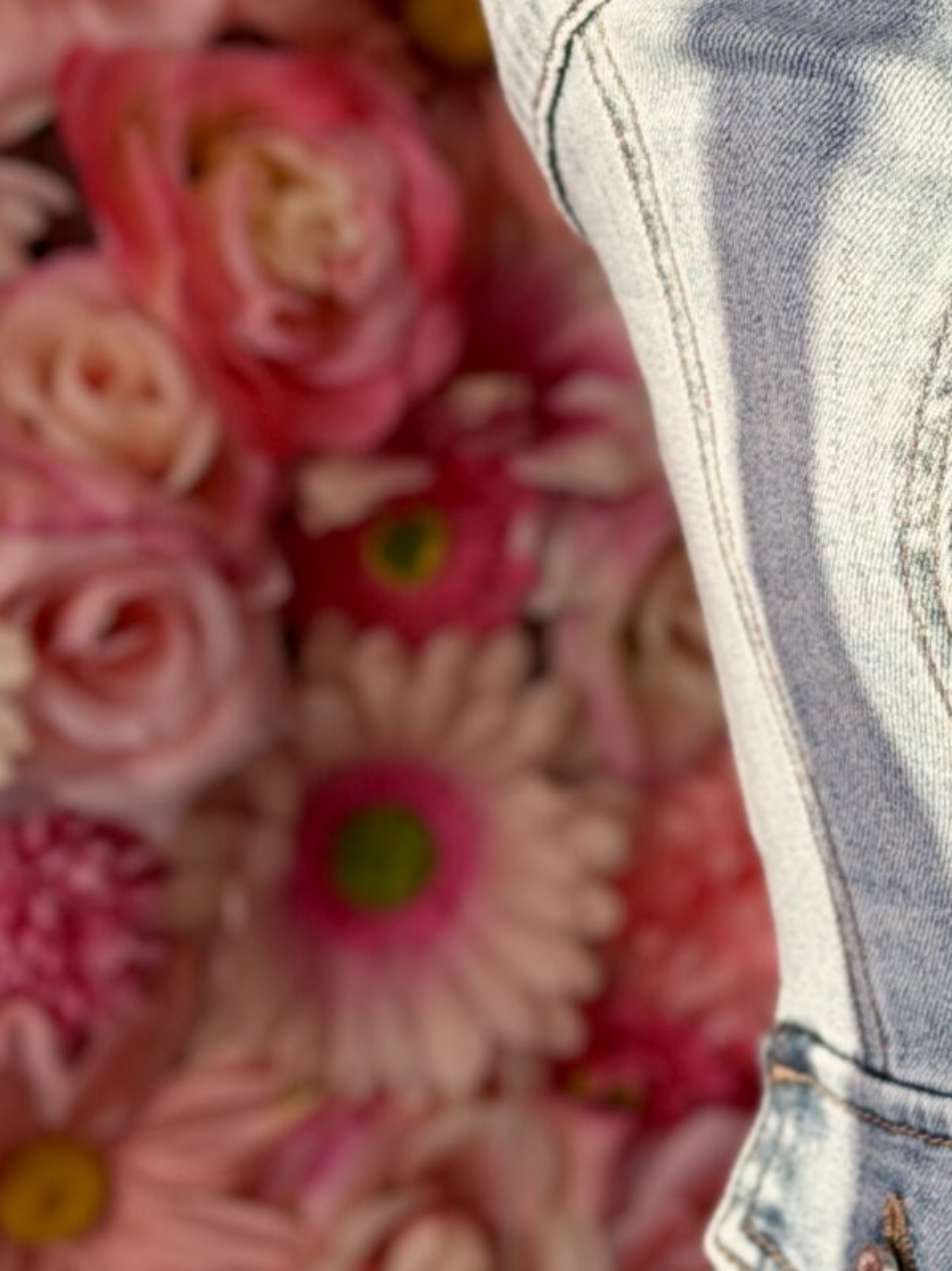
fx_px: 5650
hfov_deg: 9.4
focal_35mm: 154
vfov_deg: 12.8
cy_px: 287
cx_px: 1450
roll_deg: -1.0
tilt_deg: -5.0
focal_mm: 6.76
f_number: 1.78
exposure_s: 1/386
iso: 64
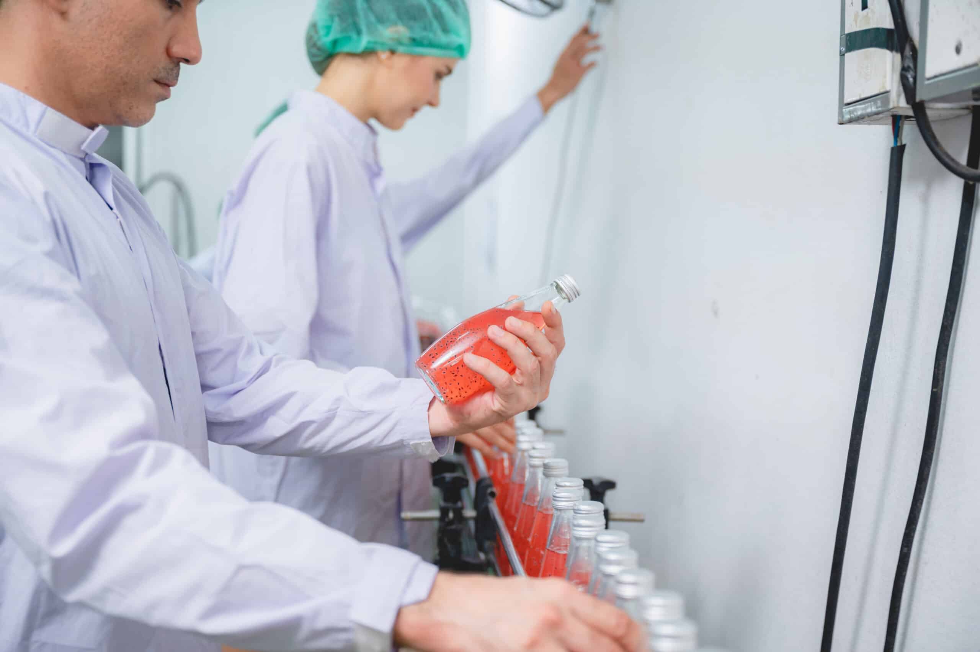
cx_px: 490
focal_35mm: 47
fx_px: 1278
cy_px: 326
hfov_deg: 41.9
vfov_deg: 28.6
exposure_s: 1/80
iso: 250
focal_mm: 47
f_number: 2.8
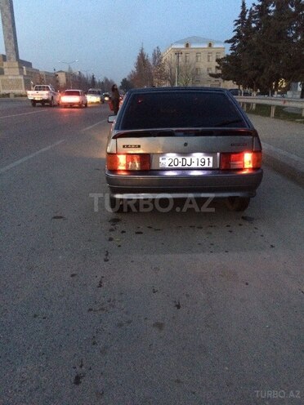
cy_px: 202
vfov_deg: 61.7
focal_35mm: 29
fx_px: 340
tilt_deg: -17.5
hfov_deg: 48.2
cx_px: 152
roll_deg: +3.0
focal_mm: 4.15
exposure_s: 1/17
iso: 400
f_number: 2.2
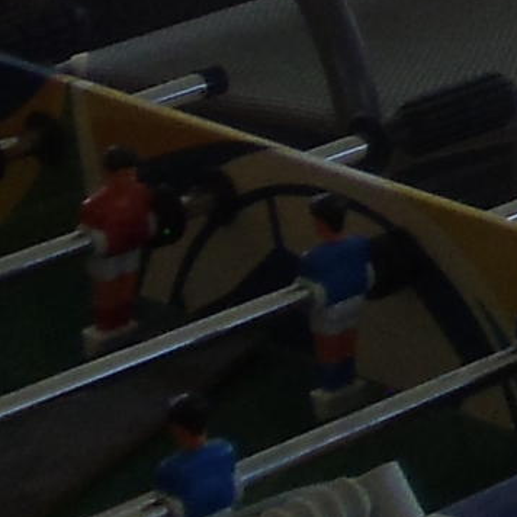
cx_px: 1875
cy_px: -722
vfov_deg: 5.2
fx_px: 5542
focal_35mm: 328
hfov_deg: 4.9
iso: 100
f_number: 3.5
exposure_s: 1/200
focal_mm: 6
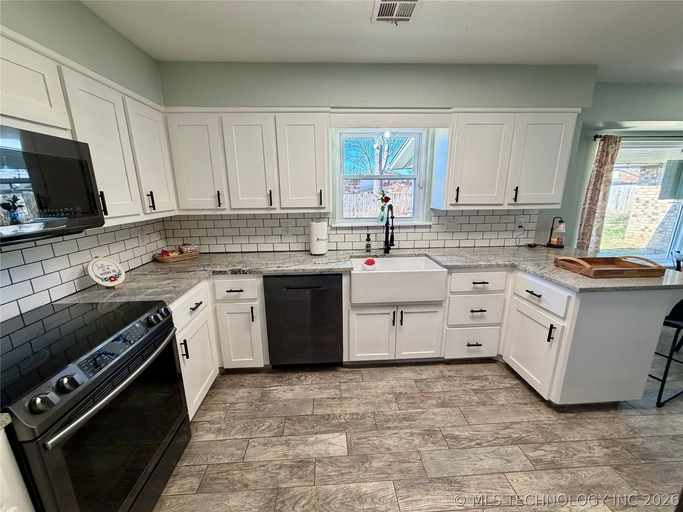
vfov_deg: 85.7
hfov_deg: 102.1
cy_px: 256
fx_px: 276
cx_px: 342
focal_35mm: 14
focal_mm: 2.22
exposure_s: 1/120
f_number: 2.2
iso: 320
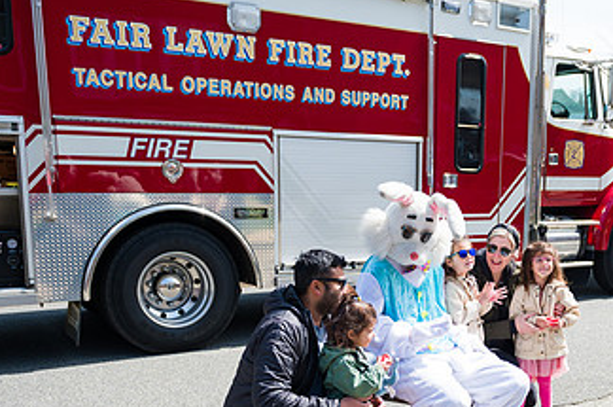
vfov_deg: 30.5
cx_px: 420
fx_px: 731
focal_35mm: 43
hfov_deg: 44.7
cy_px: 312
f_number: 4
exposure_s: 1/2000
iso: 200
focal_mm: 24
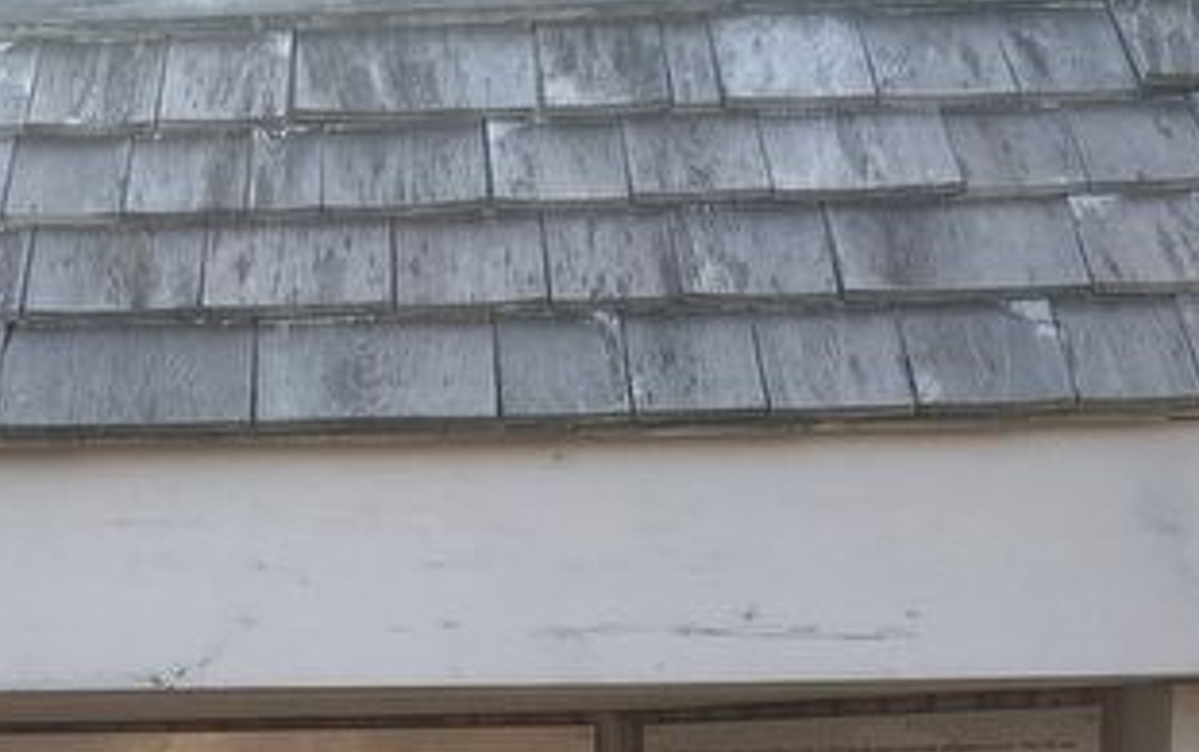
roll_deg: +1.1
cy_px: 1141
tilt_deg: -8.5
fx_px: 2584
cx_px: 258
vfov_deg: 15.3
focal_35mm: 79
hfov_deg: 25.7
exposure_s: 1/304
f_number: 2.2
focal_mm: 4.15
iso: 25
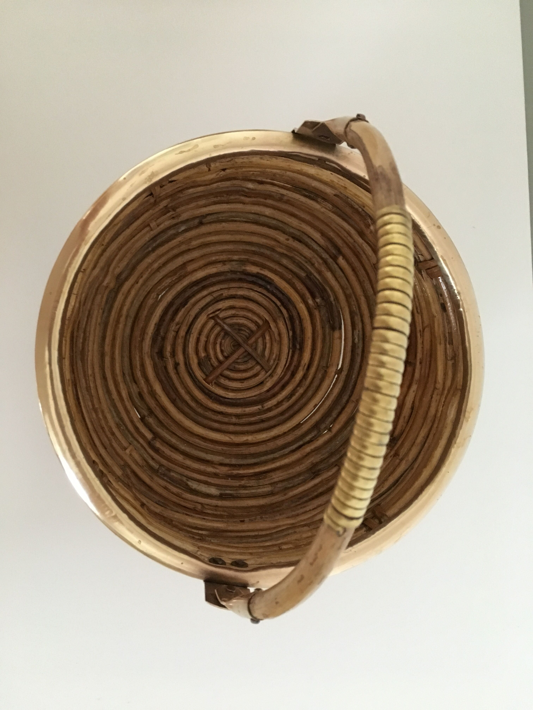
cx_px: 266
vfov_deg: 61.7
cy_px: 355
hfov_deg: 48.2
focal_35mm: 29
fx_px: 595
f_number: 2.2
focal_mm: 4.15
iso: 320
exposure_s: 1/15
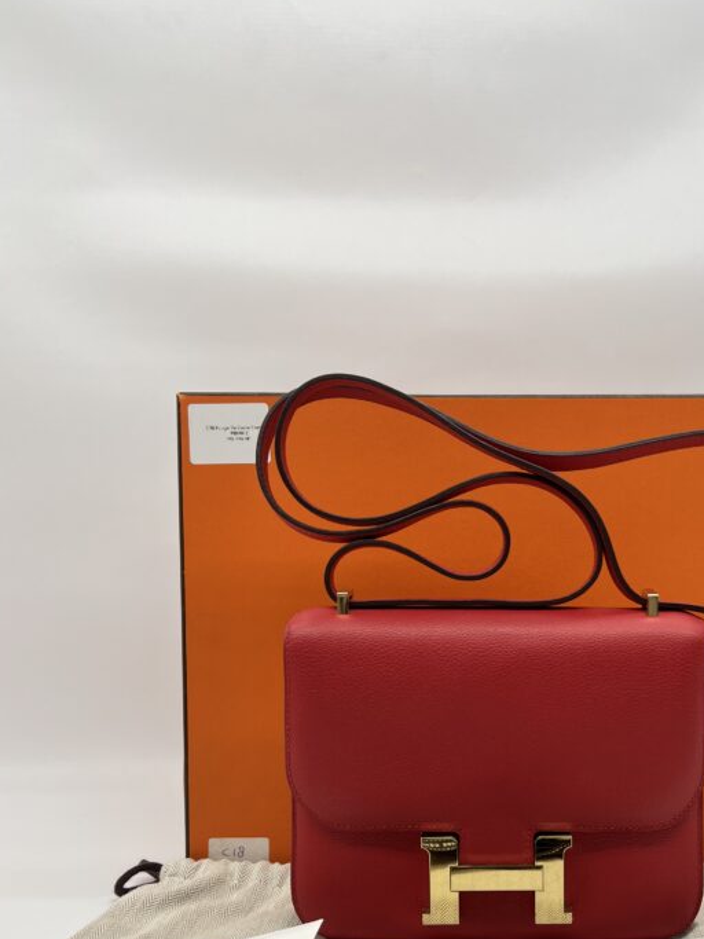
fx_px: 1058
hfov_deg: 36.3
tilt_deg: -4.6
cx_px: 495
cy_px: 643
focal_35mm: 39
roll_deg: -0.5
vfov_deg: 46.9
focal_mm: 5.7
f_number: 1.5
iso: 40
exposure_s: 1/158
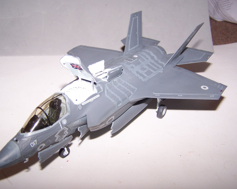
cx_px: 110
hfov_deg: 45.8
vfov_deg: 37.3
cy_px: 95
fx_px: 281
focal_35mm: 40
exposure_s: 1/60
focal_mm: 6.3
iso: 80
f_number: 2.8
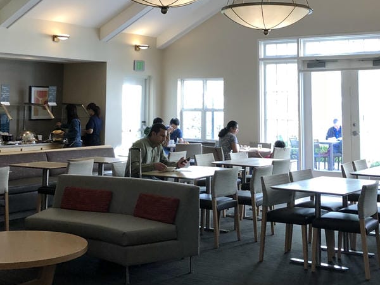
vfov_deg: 25.6
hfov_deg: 34.3
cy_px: 51
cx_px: 198
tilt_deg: +4.3
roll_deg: +0.1
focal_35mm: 56
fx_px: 615
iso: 25
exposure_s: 1/30
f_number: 1.8
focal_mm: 3.99
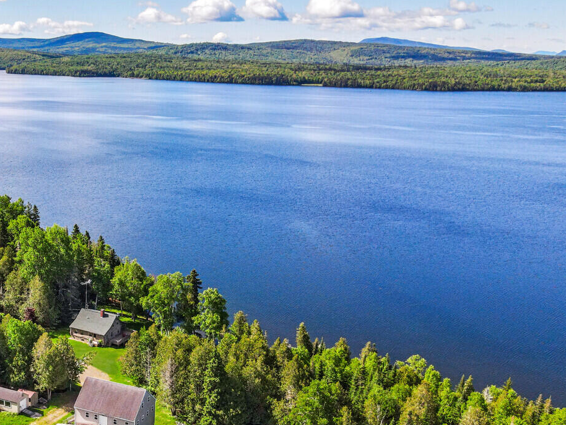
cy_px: 258
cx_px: 121
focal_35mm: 42
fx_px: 687
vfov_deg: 34.2
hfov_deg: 42.9
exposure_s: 1/1250
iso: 200
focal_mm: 4.5
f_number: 2.8
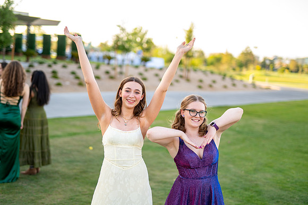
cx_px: 154
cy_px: 102
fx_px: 428
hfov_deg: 39.6
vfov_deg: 27.0
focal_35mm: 50
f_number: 1.4
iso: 100
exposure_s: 1/500
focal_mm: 50
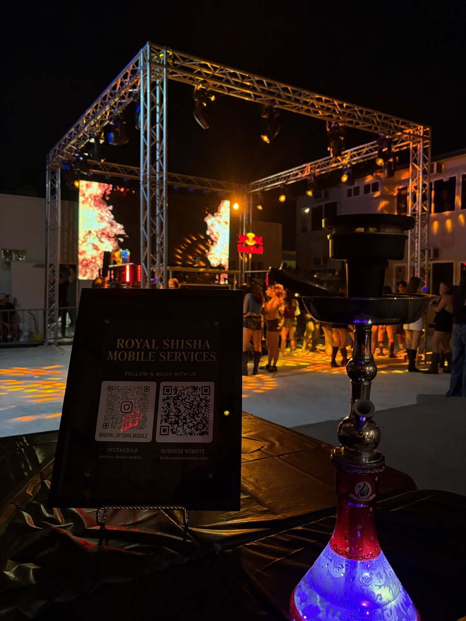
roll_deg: -0.9
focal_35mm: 26
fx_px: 467
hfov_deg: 53.1
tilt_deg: -2.8
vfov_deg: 67.3
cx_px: 233
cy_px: 310
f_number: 1.6
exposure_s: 1/60
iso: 400
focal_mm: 5.96
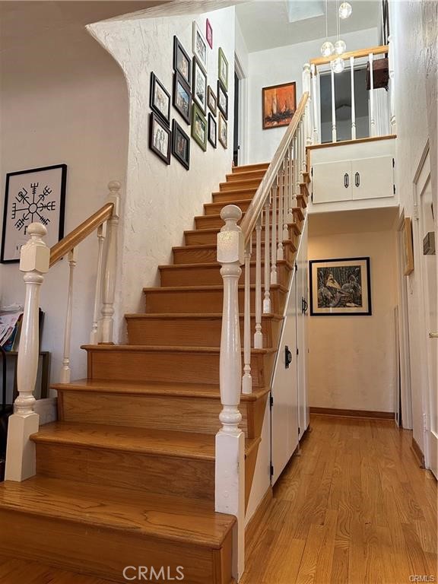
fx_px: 405
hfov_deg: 56.8
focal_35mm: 24
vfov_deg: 71.6
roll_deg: -0.2
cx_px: 219
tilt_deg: +6.5
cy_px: 292
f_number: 1.78
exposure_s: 1/60
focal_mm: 6.86
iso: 250
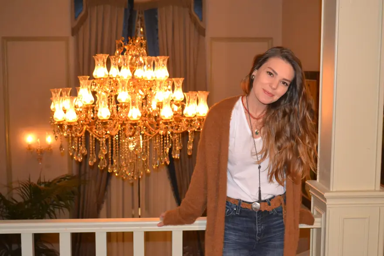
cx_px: 192
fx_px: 512
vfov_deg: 28.1
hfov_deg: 41.1
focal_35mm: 48
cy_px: 128
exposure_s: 1/60
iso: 3200
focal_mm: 32
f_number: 4.8
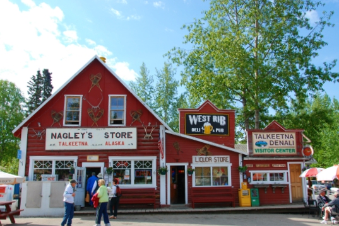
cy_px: 113
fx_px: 311
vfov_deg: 40.0
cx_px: 170
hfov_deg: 57.2
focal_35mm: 33
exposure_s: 1/125
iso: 100
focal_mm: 22
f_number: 9
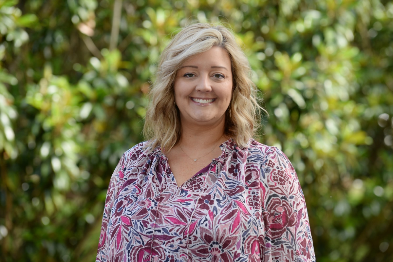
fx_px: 1747
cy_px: 131
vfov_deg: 8.6
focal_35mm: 160
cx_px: 196
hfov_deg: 12.8
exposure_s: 1/250
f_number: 5
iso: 200
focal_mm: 160
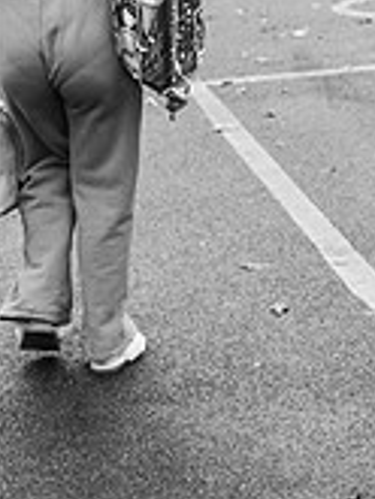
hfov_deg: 11.9
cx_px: 608
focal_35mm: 118
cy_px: 39
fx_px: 1702
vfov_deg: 16.4
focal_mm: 35
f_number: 2.8
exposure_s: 1/200
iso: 200
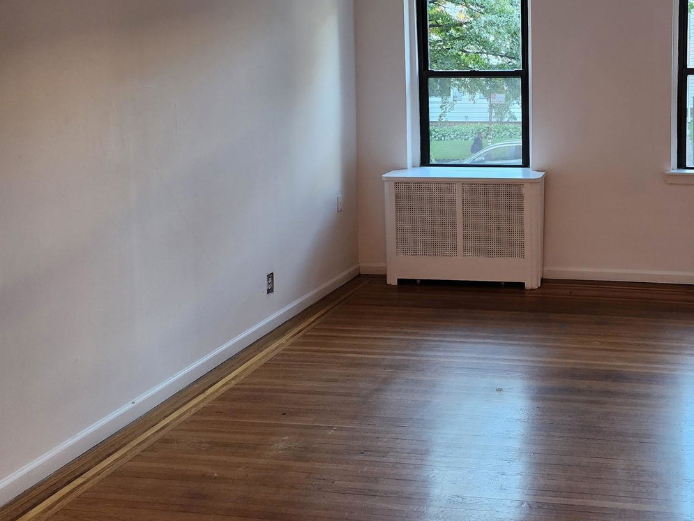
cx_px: 556
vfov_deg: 37.7
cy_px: 127
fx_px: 742
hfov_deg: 47.4
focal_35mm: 37
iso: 400
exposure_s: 1/120
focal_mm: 6.4
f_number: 1.8
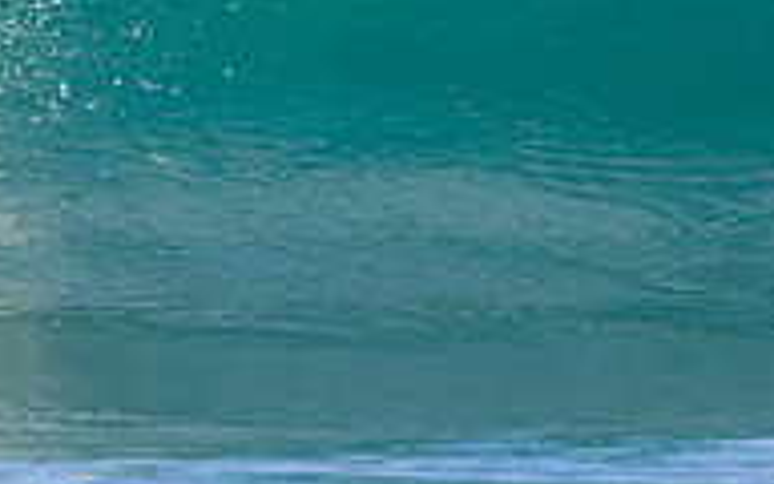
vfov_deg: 0.4
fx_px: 66973
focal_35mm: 3175
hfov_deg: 0.7
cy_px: -321
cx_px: -304
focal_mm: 800
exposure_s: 1/2000
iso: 400
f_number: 6.3
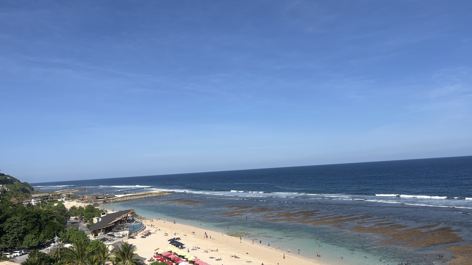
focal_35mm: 29
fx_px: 363
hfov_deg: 66.1
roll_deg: +3.1
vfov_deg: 39.8
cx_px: 231
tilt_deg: -0.8
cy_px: 170
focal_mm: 5.1
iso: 50
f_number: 1.6
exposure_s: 1/6173
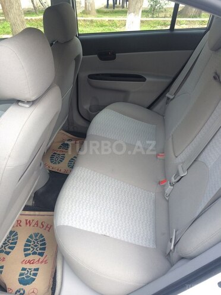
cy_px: 148
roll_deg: +2.4
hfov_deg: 48.2
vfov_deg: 61.7
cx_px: 110
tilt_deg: -36.0
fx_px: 247
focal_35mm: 29
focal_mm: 4.15
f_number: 2.2
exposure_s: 1/132
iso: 32
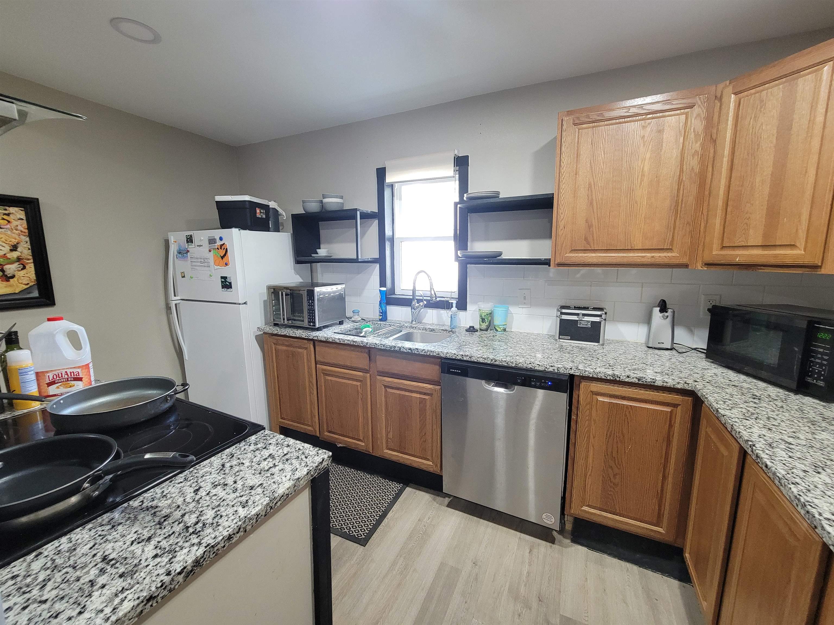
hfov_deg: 106.2
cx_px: 417
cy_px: 312
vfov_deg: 89.9
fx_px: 313
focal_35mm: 13
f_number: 2.2
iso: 400
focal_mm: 2.2
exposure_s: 1/40
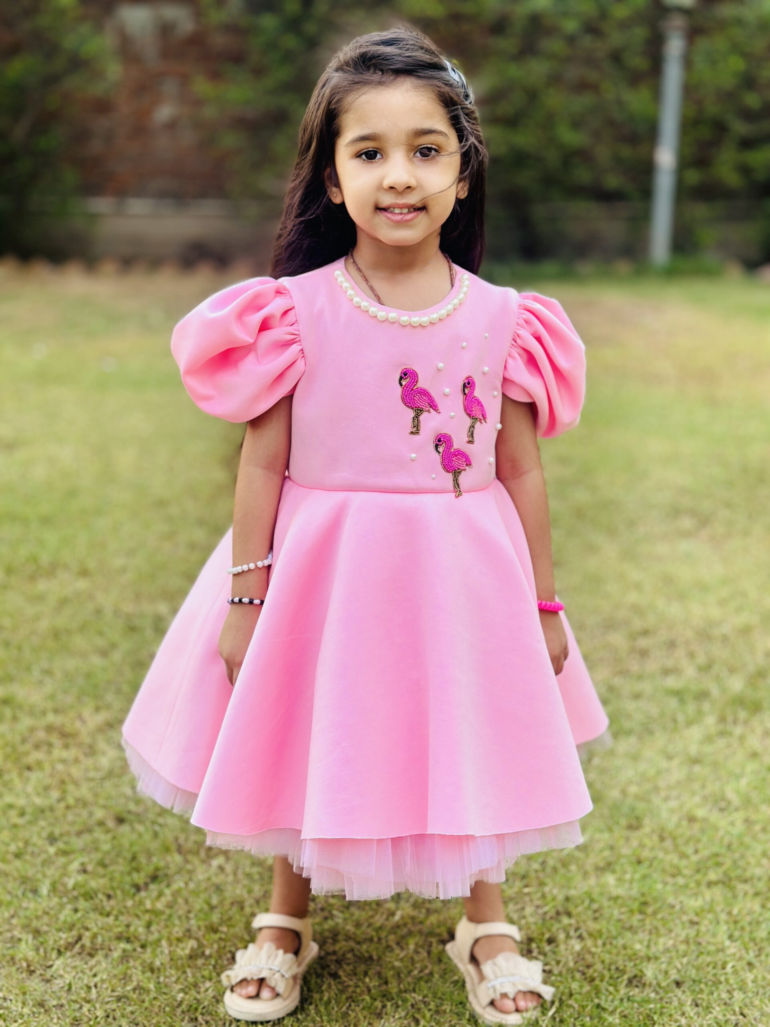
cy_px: 514
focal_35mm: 48
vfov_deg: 39.7
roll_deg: -0.4
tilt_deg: -15.2
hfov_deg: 30.3
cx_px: 385
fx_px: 1424
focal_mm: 6.86
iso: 80
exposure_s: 1/121
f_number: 1.78
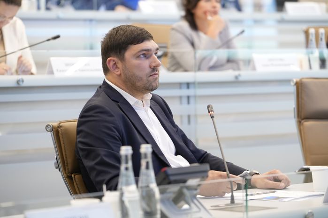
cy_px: 109
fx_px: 1212
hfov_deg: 15.4
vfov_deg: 10.3
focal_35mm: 133
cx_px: 164
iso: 2500
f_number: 3.5
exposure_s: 1/125
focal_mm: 133
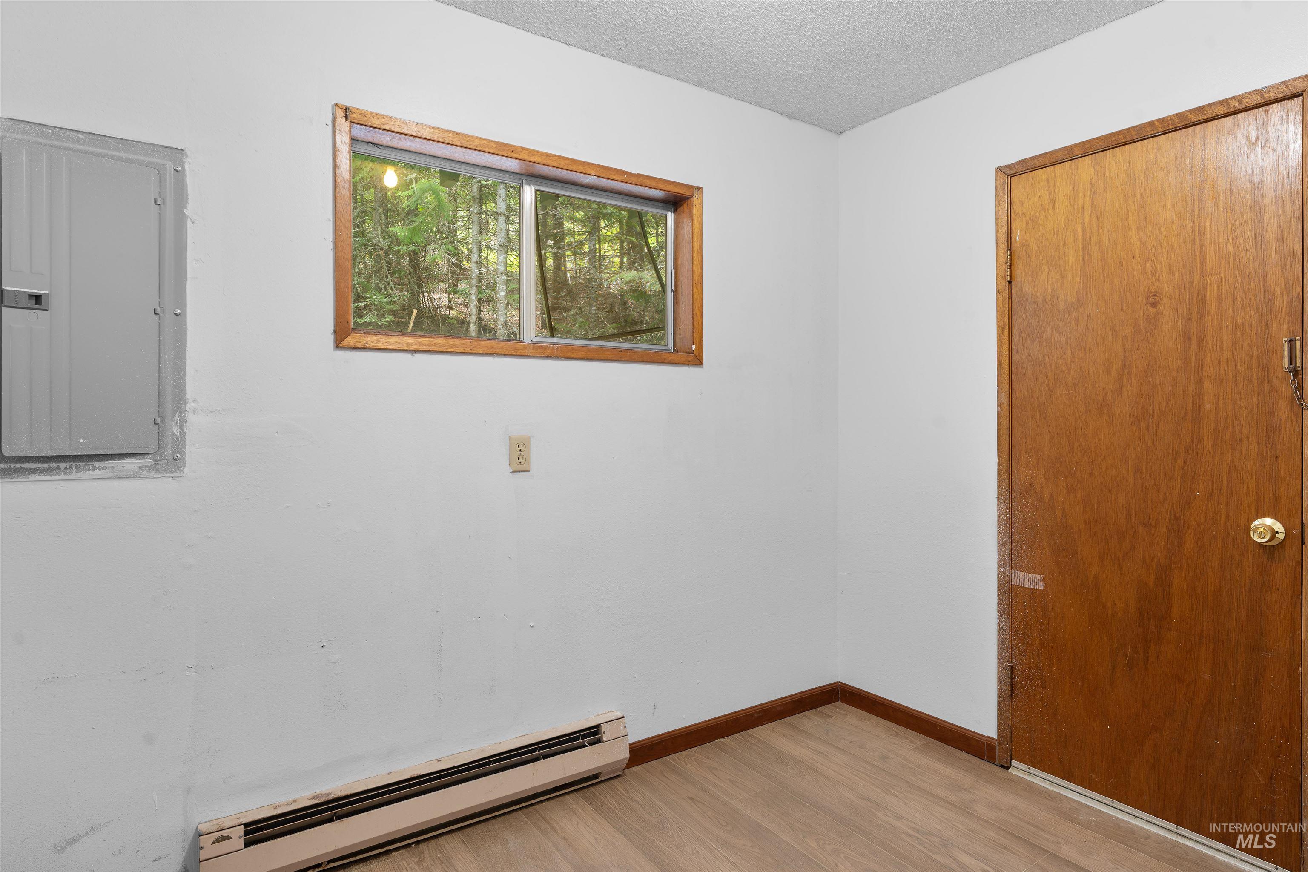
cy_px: 436
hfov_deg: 84.0
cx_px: 654
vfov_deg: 61.9
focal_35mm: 20
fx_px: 727
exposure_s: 2.5
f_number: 8
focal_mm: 20
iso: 100
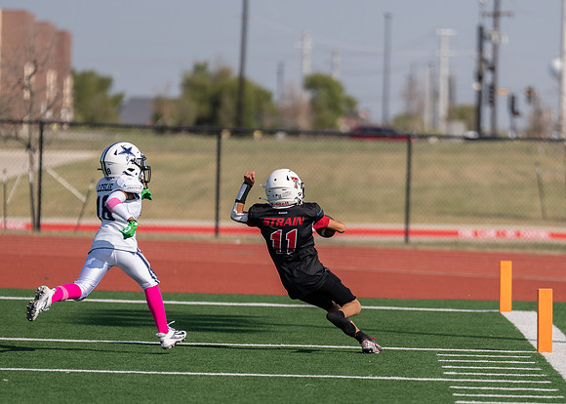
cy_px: 312
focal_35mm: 324
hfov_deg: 6.2
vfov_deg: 4.4
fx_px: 5206
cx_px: 362
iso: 100
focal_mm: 200
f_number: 2.8
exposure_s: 1/2500
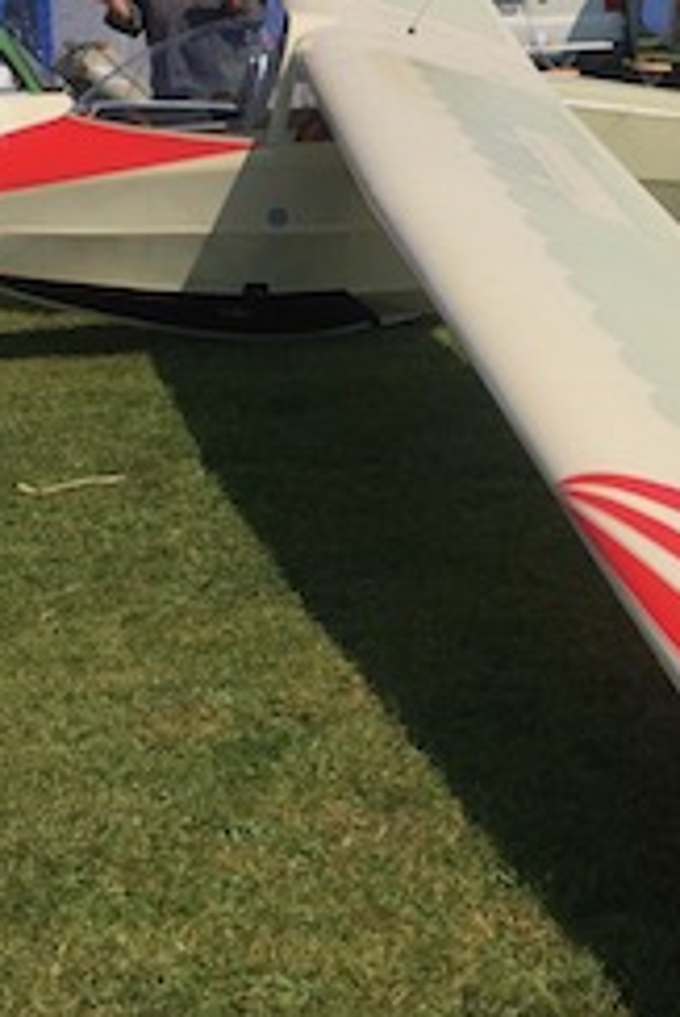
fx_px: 2235
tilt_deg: -13.0
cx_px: 613
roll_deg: +2.5
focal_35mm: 79
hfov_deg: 17.1
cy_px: 542
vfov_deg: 25.7
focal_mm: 4.15
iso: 32
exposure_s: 1/3597
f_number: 2.2
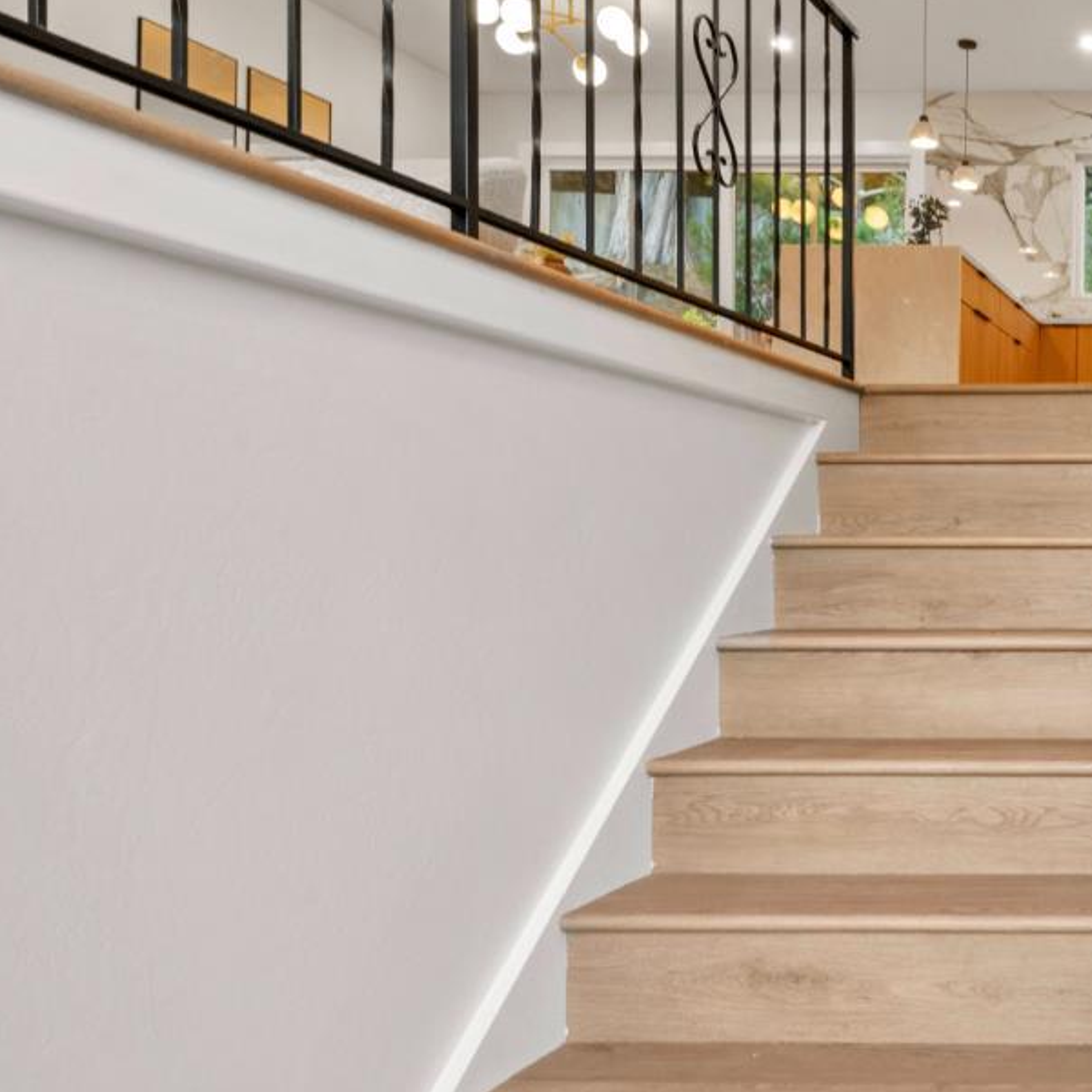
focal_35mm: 34
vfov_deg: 48.4
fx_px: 1213
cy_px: 581
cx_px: 1320
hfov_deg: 36.8
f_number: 14
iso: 400
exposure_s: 1/8
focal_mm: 16
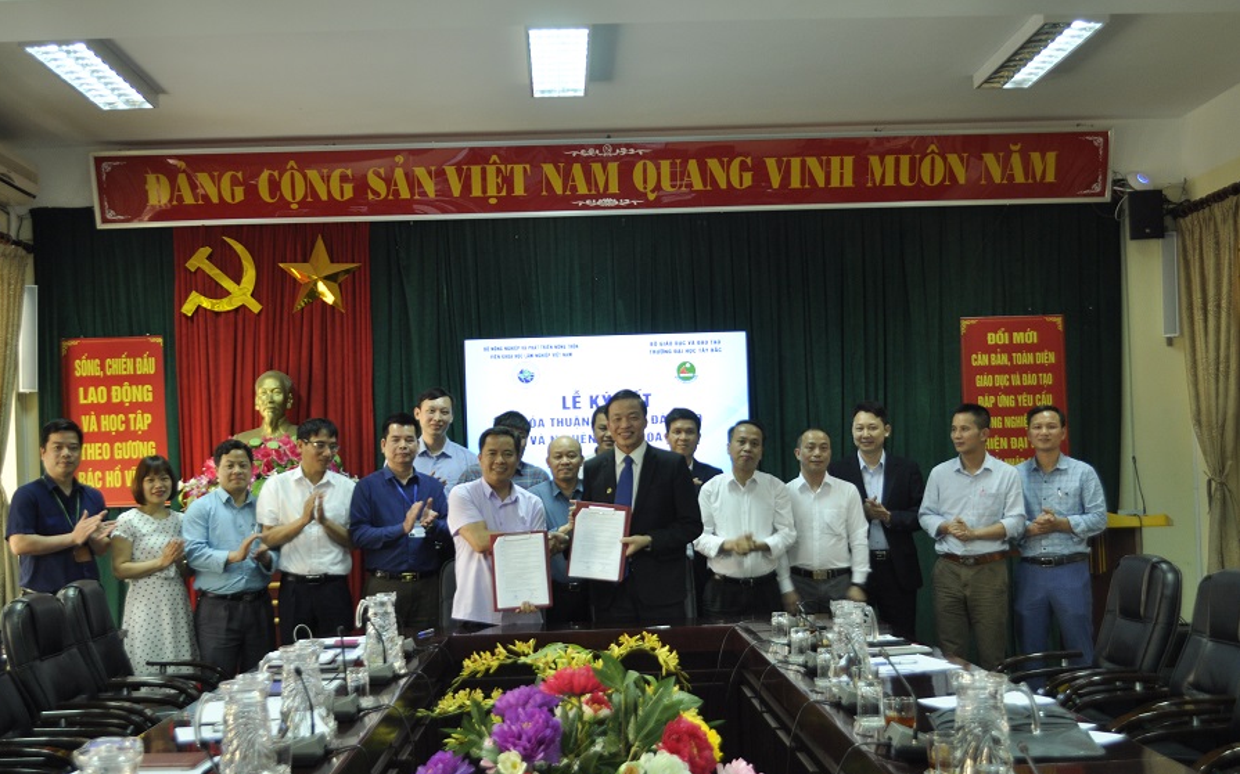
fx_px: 1504
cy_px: 411
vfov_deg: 28.9
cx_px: 619
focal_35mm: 45
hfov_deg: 44.8
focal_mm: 29
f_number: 4.5
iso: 500
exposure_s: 1/15
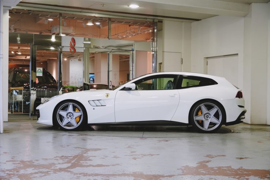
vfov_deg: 25.7
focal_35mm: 52
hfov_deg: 37.9
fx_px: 394
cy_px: 90
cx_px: 135
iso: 640
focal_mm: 35
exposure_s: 1/160
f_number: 4.5
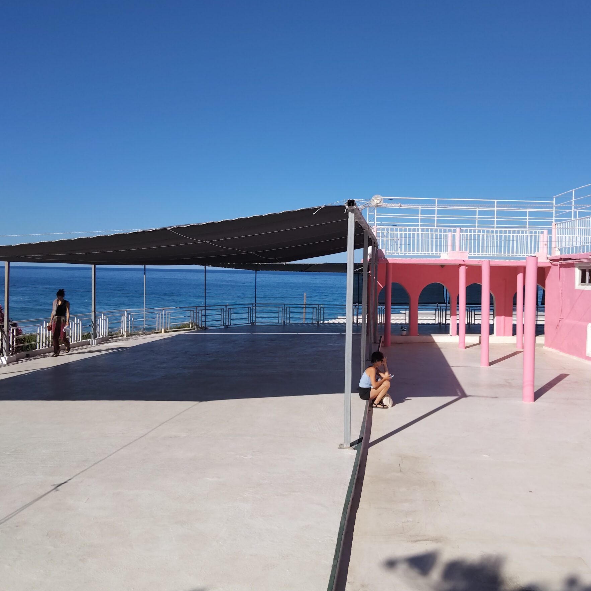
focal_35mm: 32
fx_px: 618
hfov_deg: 51.1
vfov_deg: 51.1
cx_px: 311
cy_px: 287
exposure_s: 1/1931
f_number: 1.8
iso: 50
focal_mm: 4.15
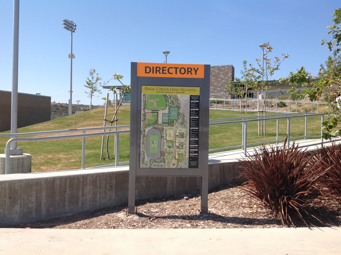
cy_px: 128
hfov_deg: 52.7
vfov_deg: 40.6
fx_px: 344
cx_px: 170
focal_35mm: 35
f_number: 2.4
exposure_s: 1/1513
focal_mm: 4.28
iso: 50
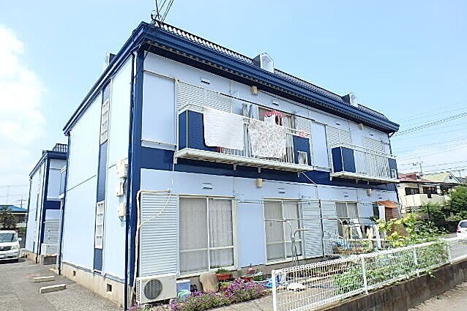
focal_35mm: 24
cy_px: 167
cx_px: 234
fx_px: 311
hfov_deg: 73.8
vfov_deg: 53.1
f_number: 3.8
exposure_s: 1/640
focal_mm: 4
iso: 125
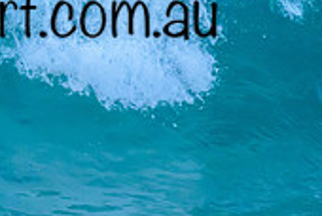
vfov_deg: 0.5
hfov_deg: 0.8
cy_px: -7
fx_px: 24407
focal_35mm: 2724
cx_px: 17
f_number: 6.3
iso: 4000
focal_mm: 800
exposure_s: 1/2000
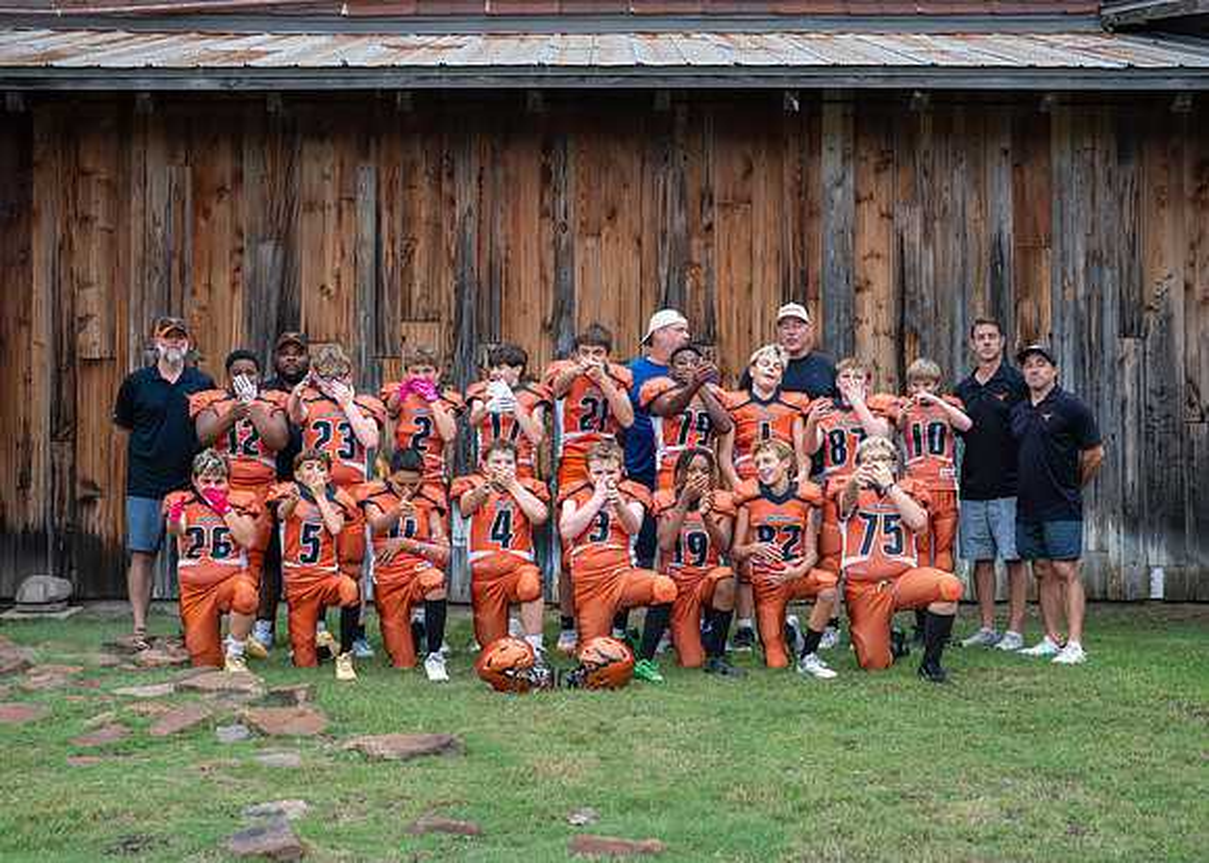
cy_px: 462
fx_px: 1947
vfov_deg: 25.0
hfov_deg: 34.5
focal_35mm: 57
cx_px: 604
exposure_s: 1/500
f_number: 4
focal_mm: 50
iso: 4000
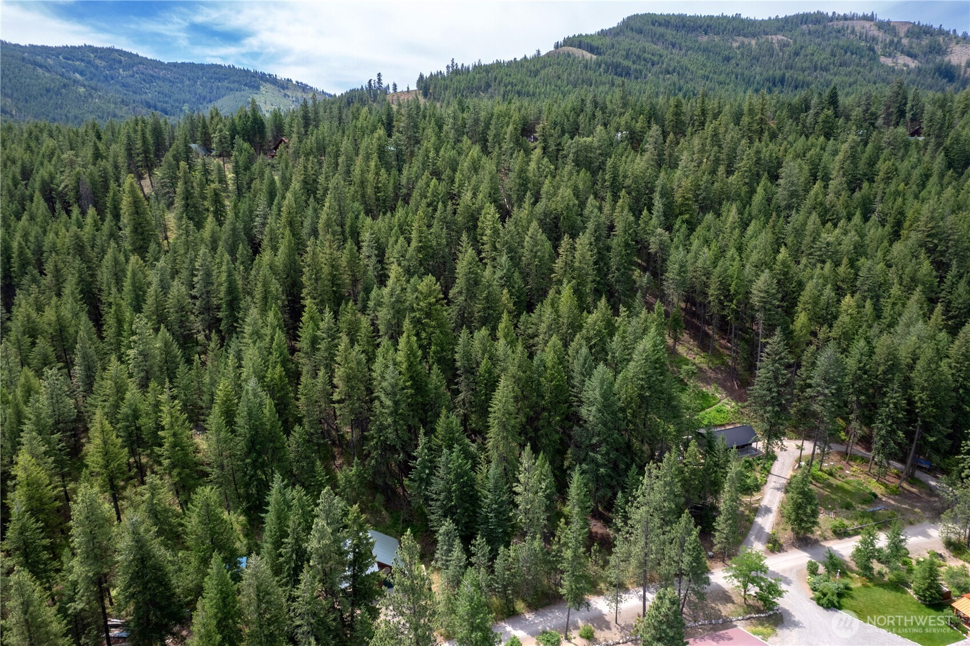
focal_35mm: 22
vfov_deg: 57.2
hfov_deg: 78.6
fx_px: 593
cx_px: 485
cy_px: 323
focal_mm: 8.38
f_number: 2.8
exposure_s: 1/1000
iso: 100
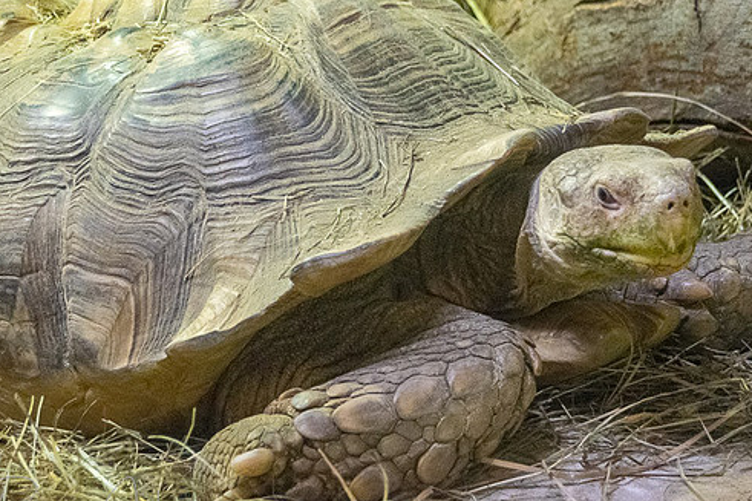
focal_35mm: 133
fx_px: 2777
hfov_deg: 15.4
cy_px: 271
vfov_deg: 10.3
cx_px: 424
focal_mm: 75
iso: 10000
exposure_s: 1/100
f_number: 5.6
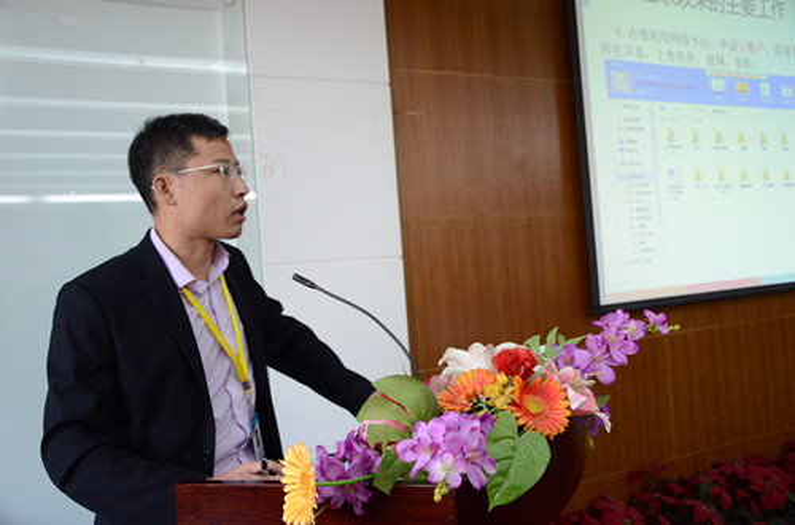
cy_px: 262
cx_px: 398
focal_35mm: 36
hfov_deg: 53.3
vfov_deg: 36.6
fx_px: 793
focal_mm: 24
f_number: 3.8
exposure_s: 1/125
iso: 2000
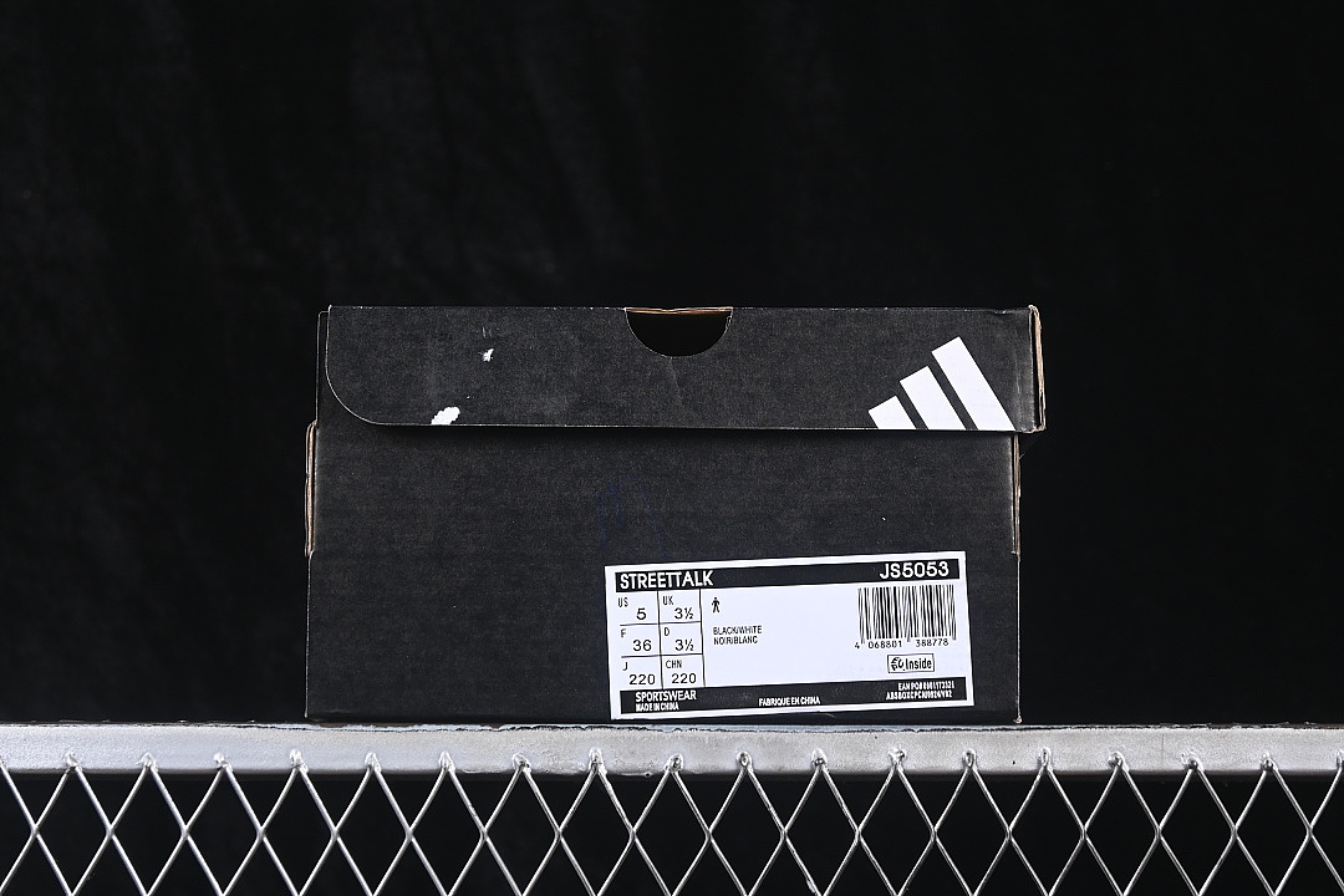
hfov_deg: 27.0
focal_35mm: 75
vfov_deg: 18.2
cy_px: 448
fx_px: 2800
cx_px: 672
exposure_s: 1/60
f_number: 6.3
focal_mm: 50
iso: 160
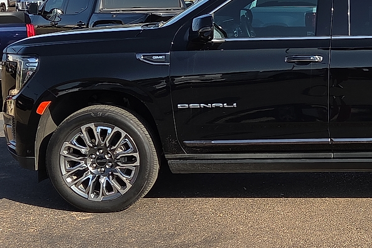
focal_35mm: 78
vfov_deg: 17.4
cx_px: 340
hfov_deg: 25.2
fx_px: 806
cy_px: 81
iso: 76
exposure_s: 1/5000
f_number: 1.8
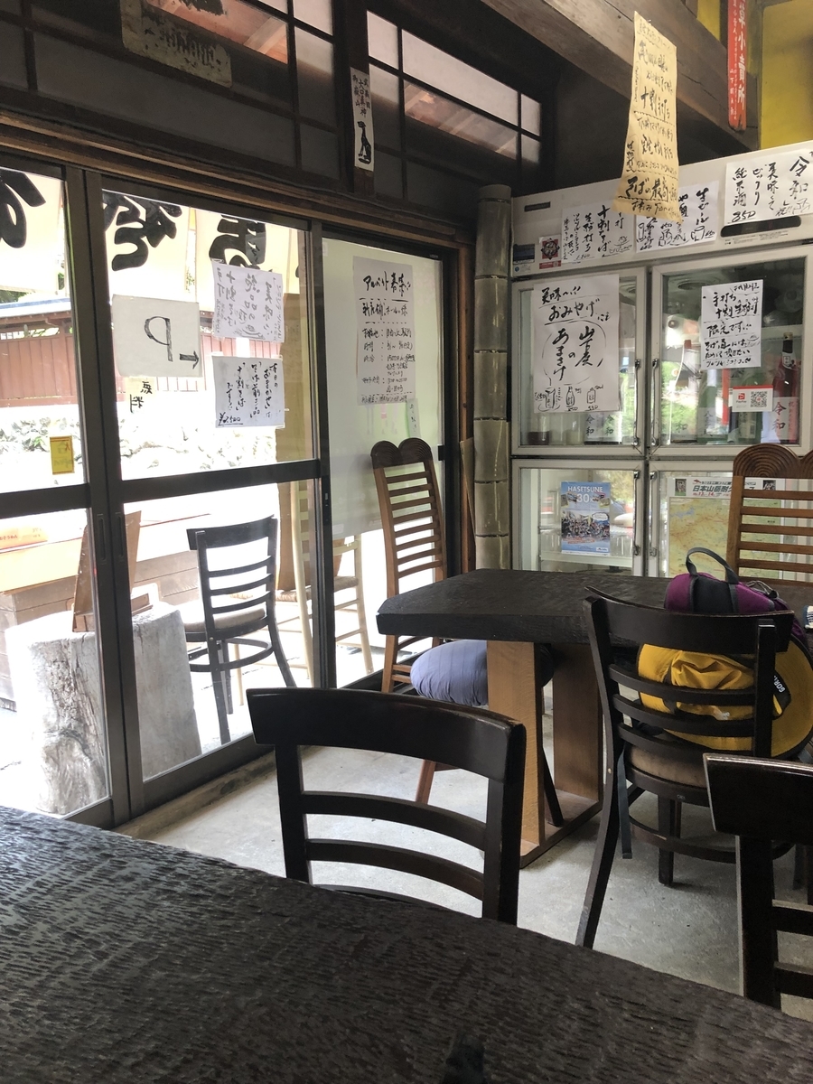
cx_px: 406
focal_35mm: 28
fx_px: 877
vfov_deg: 63.4
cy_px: 542
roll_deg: +1.4
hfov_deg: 49.7
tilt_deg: -7.2
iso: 40
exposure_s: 1/33
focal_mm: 3.99
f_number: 1.8
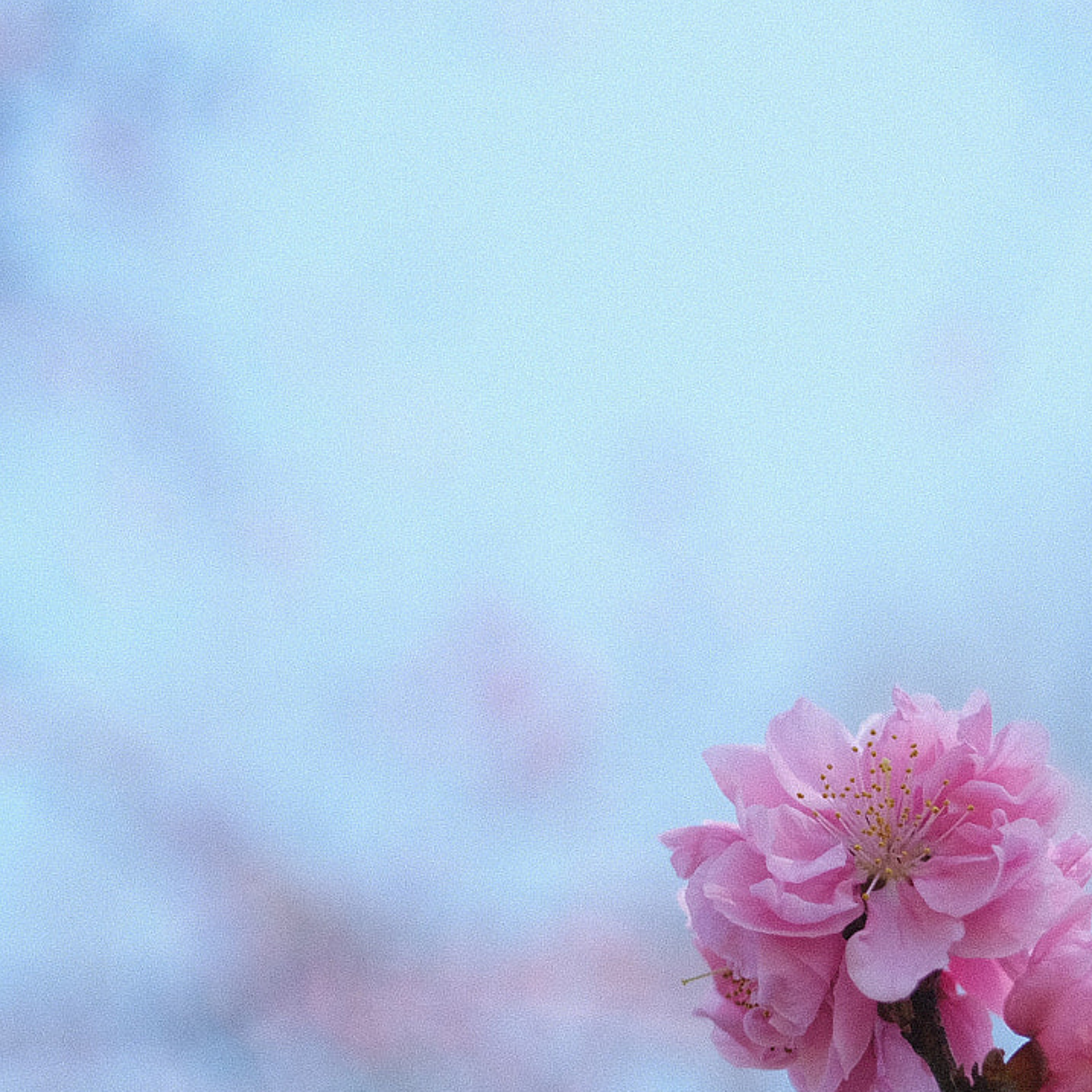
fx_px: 3248
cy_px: 559
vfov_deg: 19.1
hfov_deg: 19.0
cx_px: 280
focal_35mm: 91
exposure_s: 1/2500
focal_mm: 32
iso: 200
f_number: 1.8
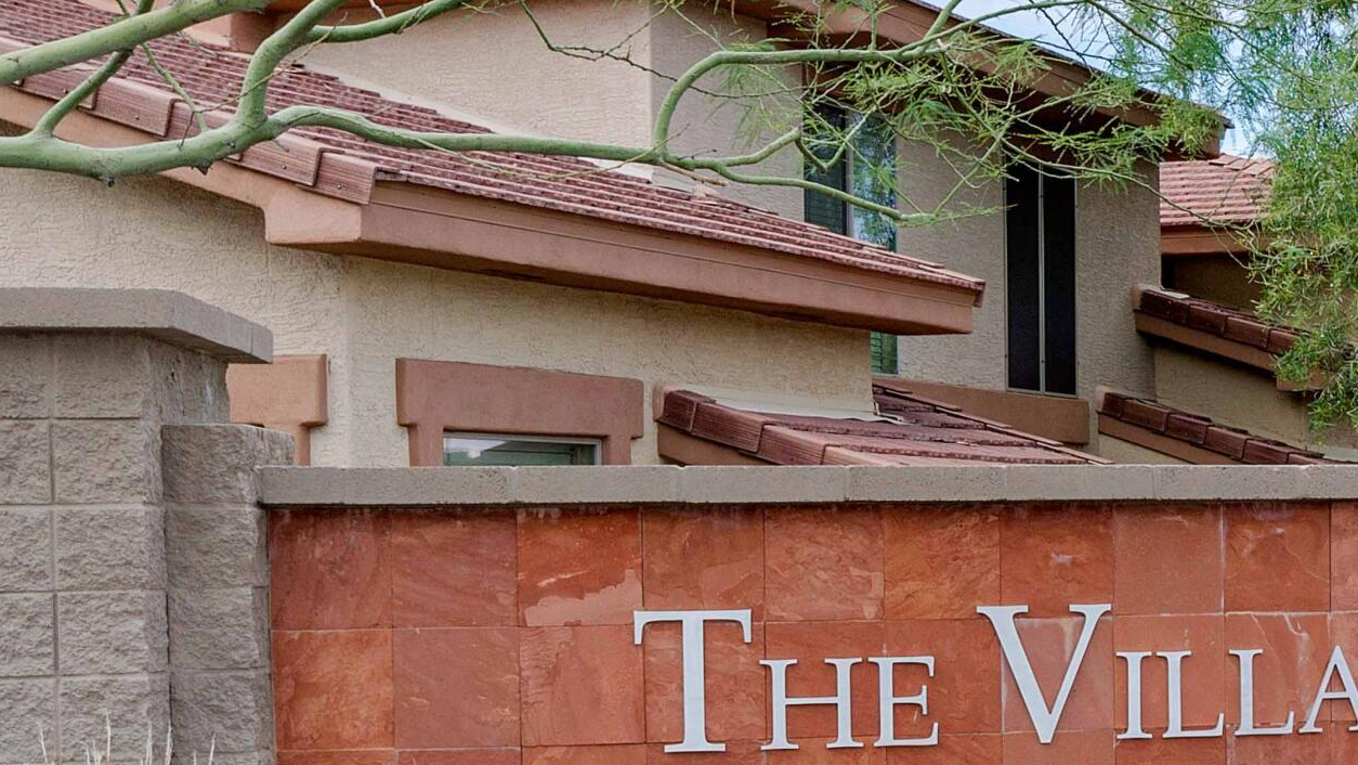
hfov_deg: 27.0
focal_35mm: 75
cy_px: 643
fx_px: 2701
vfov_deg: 16.0
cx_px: 1280
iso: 200
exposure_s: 1/250
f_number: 6.3
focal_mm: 20
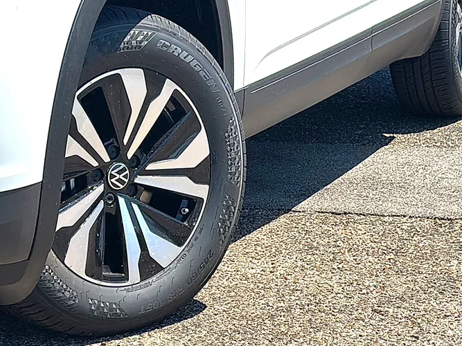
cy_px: 178
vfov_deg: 14.1
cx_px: 225
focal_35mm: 105
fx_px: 1401
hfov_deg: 18.7
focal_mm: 6.86
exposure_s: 1/5618
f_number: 1.78
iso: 100
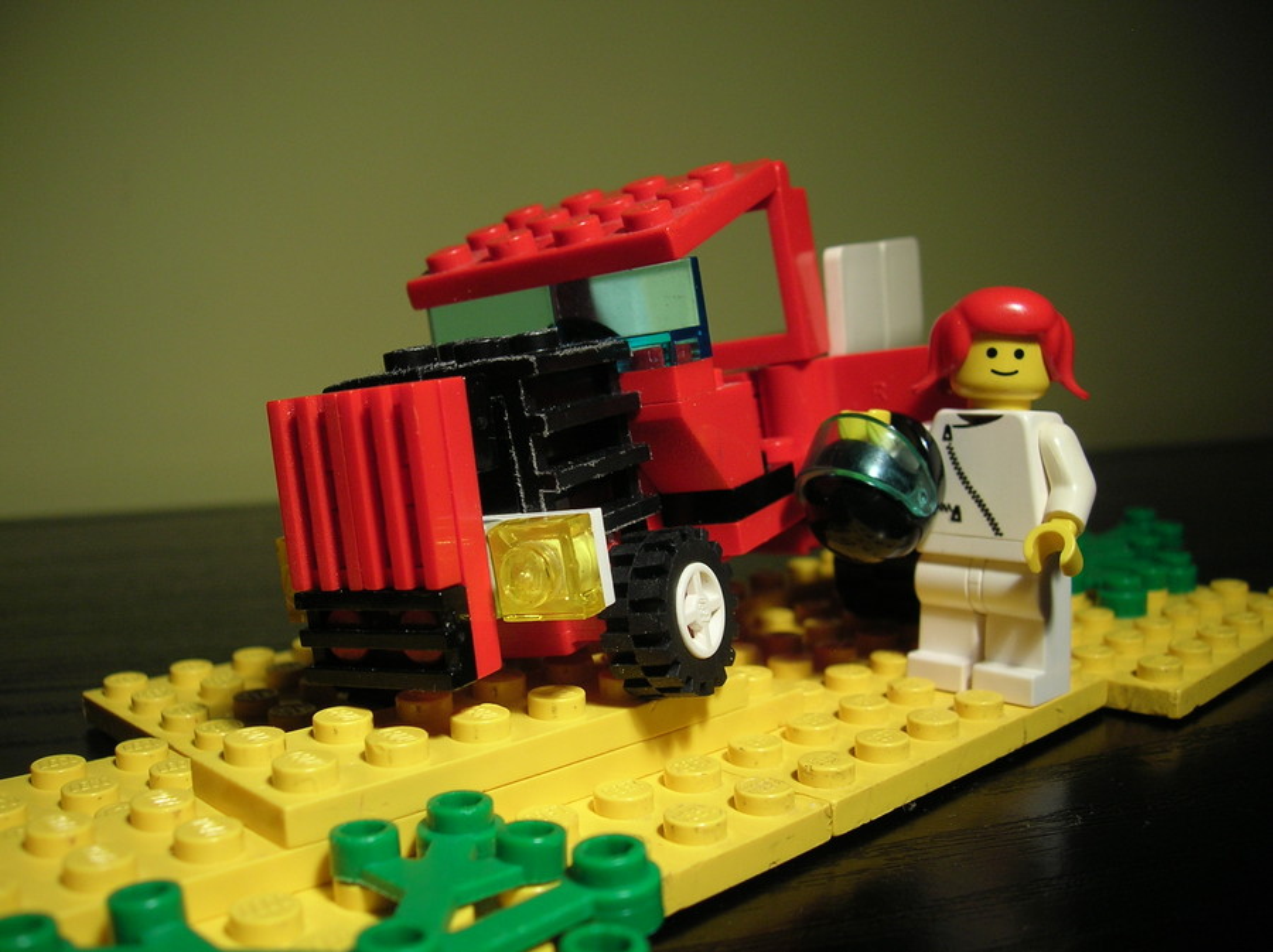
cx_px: 636
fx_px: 1249
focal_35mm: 34
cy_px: 476
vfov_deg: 41.7
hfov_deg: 54.0
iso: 50
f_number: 2.9
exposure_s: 1/44.5
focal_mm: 5.7
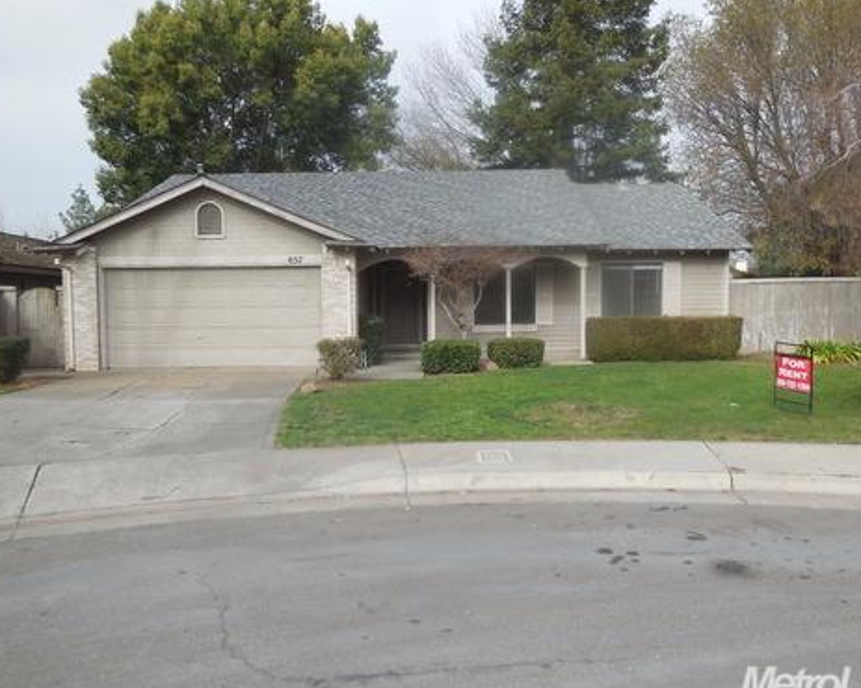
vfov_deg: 53.2
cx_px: 450
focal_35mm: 27
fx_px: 688
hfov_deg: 64.1
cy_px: 346
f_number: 3.1
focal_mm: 4.5
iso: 125
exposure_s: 1/800
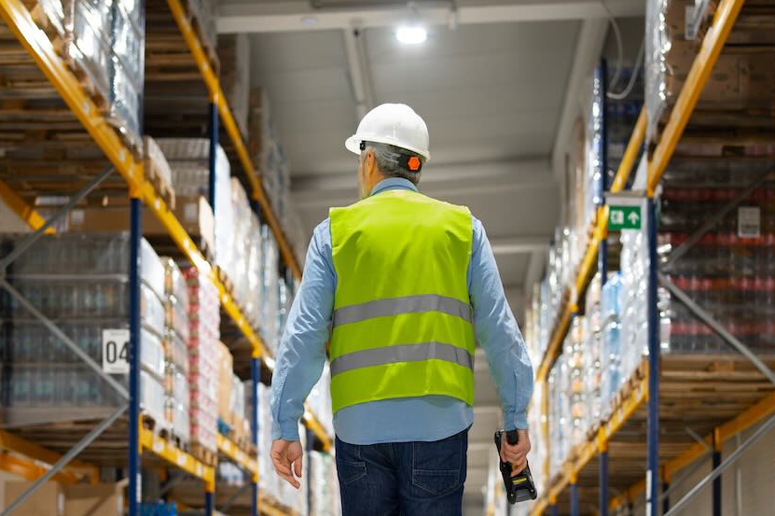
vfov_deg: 22.7
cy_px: 408
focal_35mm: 59
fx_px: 1269
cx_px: 358
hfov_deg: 33.9
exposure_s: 1/400
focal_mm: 35
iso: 1250
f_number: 1.4
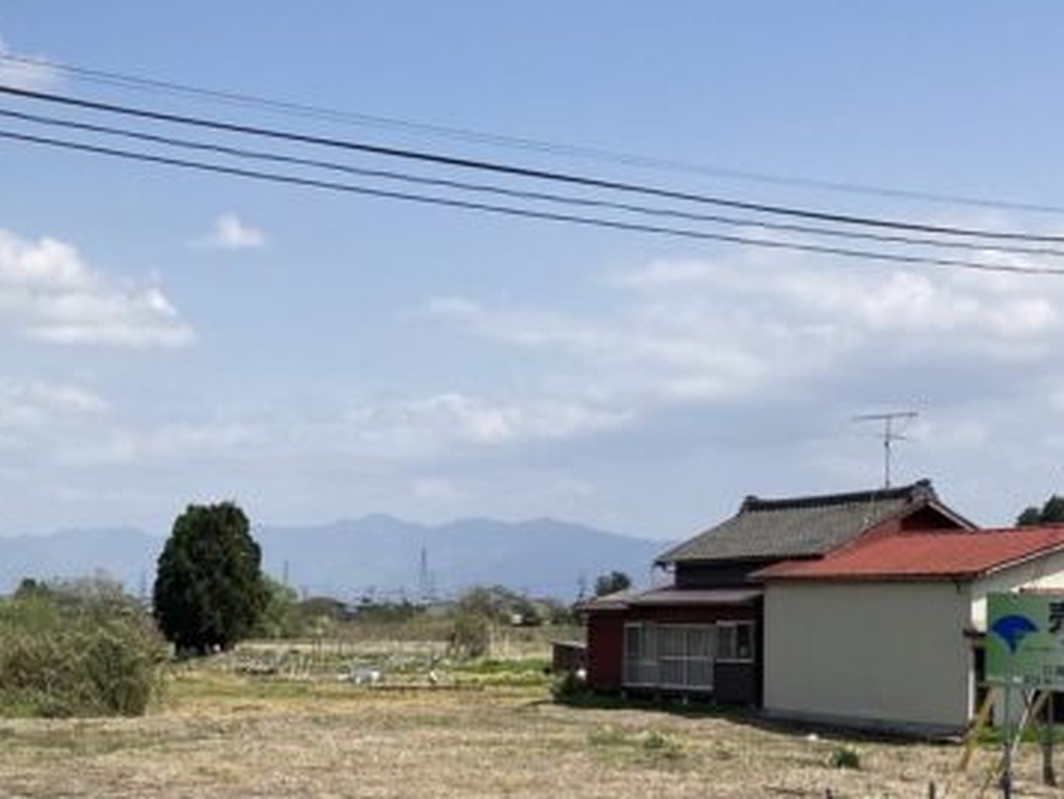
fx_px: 1845
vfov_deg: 24.2
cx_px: 122
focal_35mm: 60
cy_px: 609
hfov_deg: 30.8
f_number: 1.8
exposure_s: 1/2857
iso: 25
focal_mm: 3.99
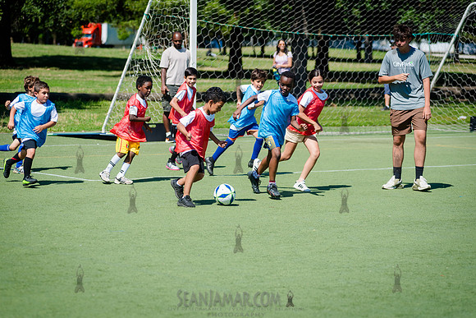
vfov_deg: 11.3
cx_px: 238
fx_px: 1607
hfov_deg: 16.8
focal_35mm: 122
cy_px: 159
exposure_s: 1/1600
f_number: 4
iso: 200
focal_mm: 120
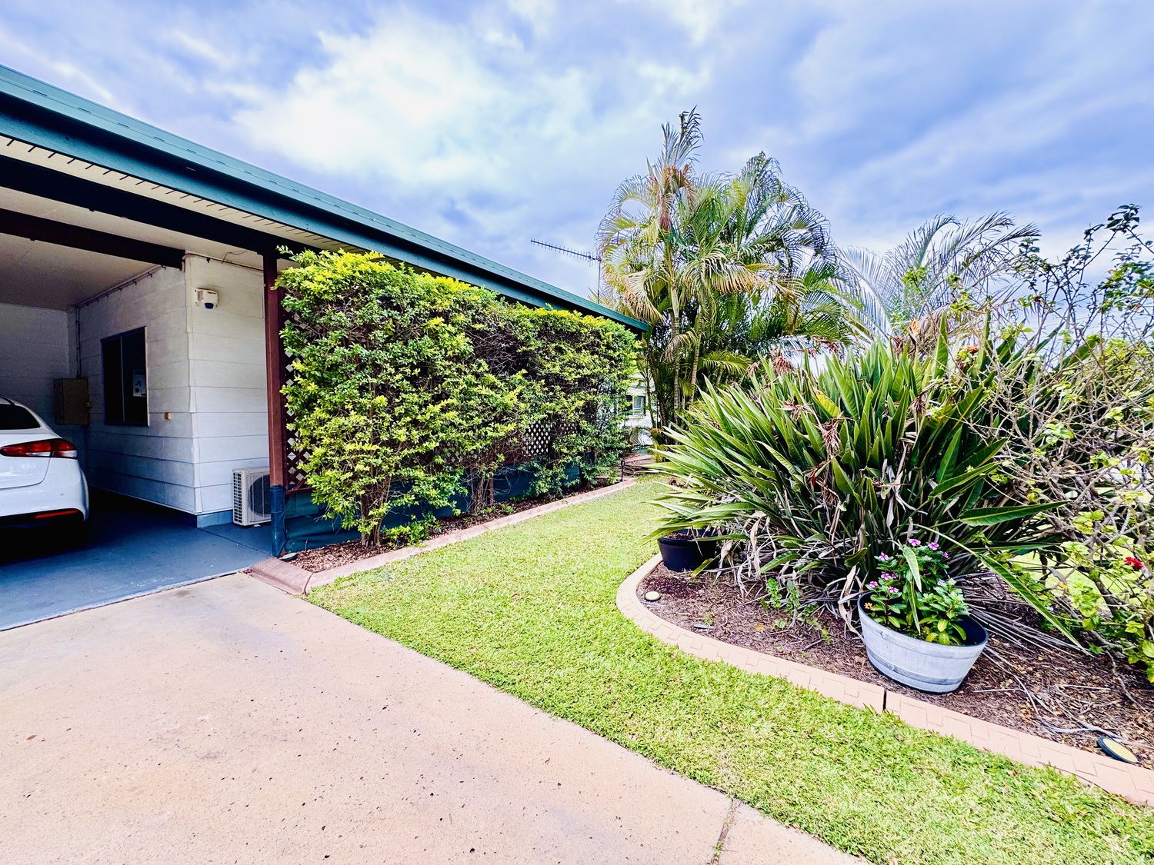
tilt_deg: -2.9
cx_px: 577
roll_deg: +0.2
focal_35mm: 14
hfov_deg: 102.1
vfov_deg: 85.7
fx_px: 467
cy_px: 432
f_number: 2.2
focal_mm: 2.22
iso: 40
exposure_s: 1/120
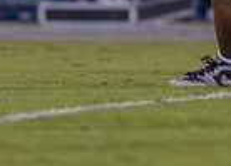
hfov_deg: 1.2
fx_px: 11288
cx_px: 228
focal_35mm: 1718
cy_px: -133
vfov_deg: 0.8
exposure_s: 1/1250
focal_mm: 200
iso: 1600
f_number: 2.8
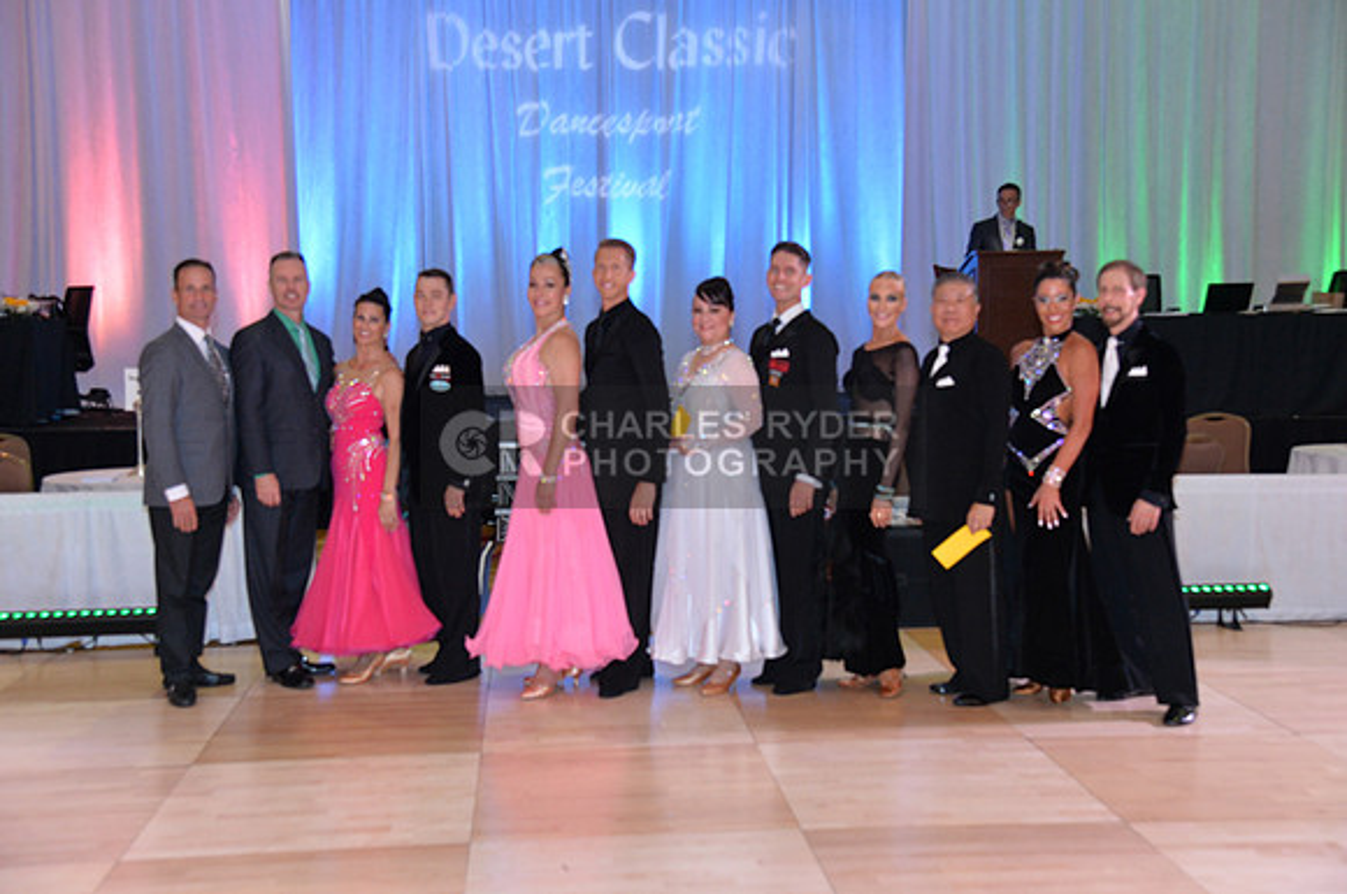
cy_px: 447
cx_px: 674
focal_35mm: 44
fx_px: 1644
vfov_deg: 30.4
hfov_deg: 44.6
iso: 2000
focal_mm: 44
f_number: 5
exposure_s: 1/250
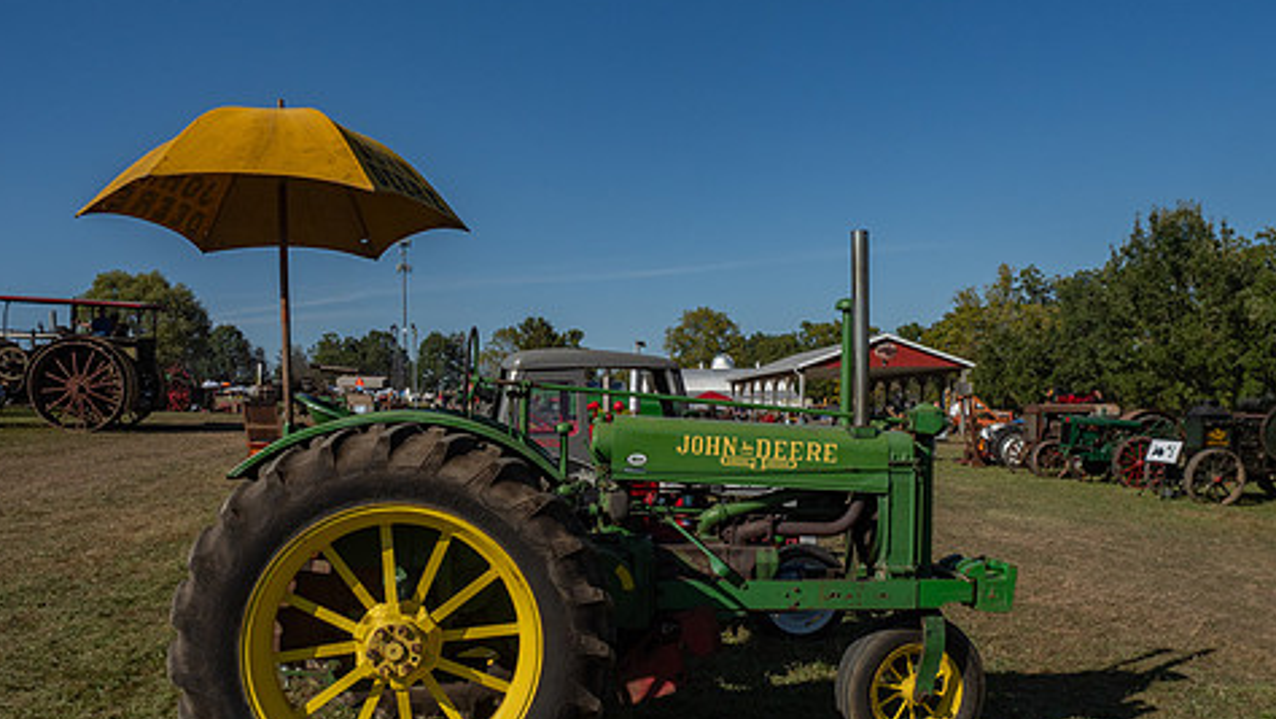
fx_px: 1083
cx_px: 678
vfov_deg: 36.5
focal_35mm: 32
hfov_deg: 61.0
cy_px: 459
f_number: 7.1
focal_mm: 12
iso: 200
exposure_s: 1/800
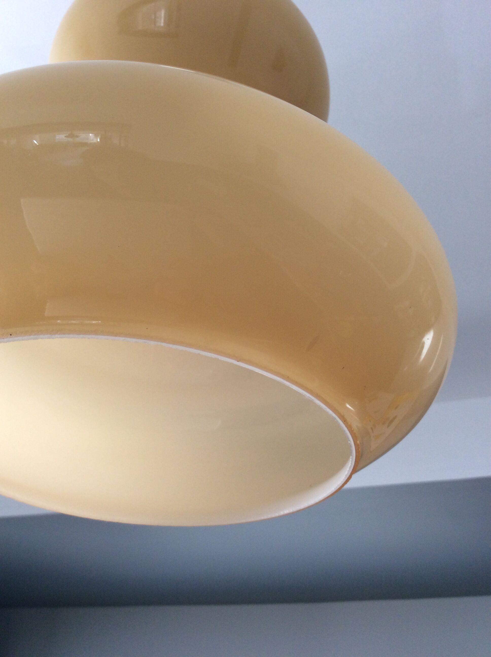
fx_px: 607
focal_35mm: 32
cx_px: 246
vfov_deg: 56.9
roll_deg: -3.5
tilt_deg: +36.0
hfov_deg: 44.1
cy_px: 328
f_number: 2.4
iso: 50
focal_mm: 3.3
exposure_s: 1/50
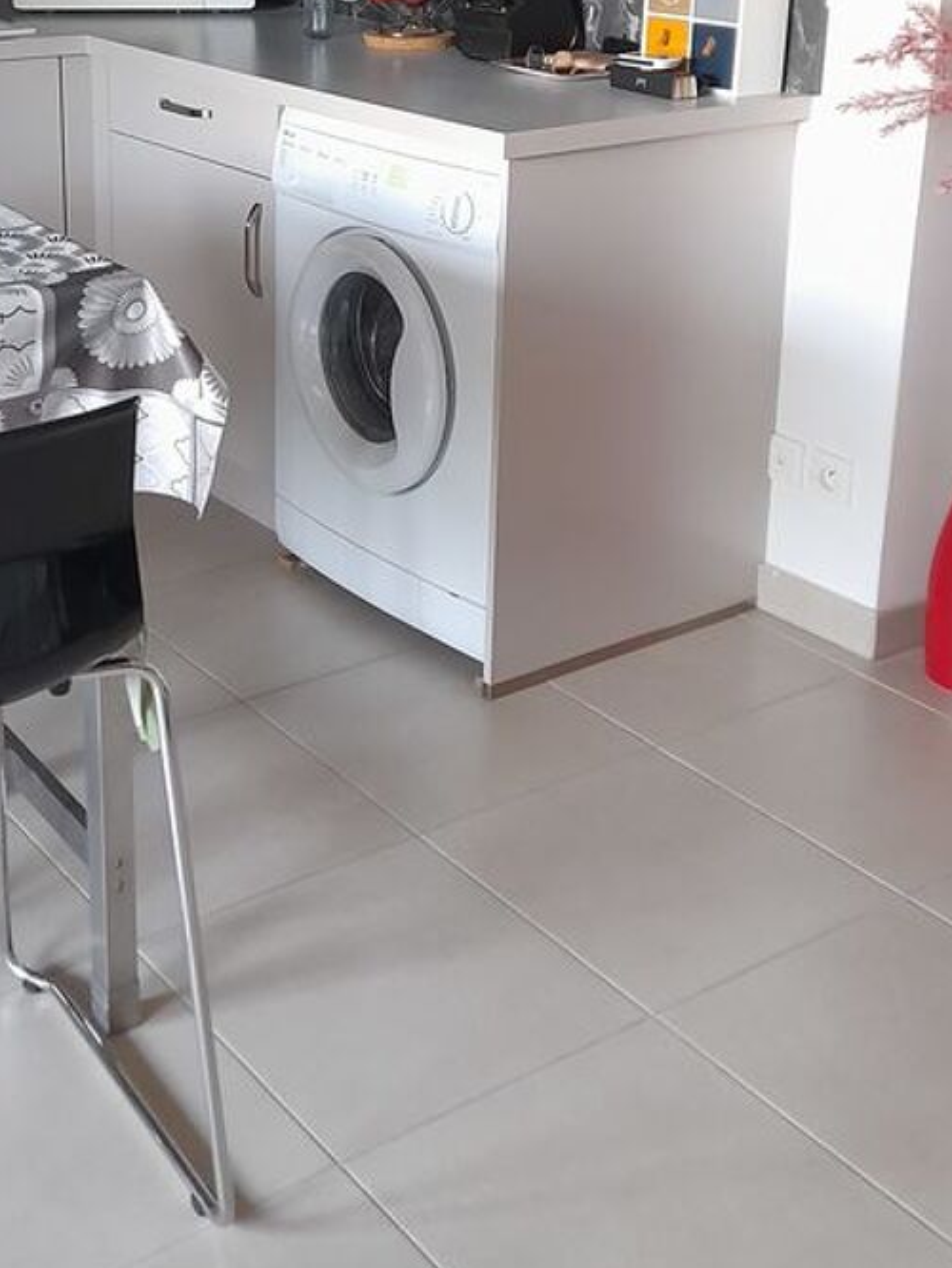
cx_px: 293
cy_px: 307
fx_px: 1832
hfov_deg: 28.9
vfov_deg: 37.2
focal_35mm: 50
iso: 320
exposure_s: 1/33
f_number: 2
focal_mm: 4.6
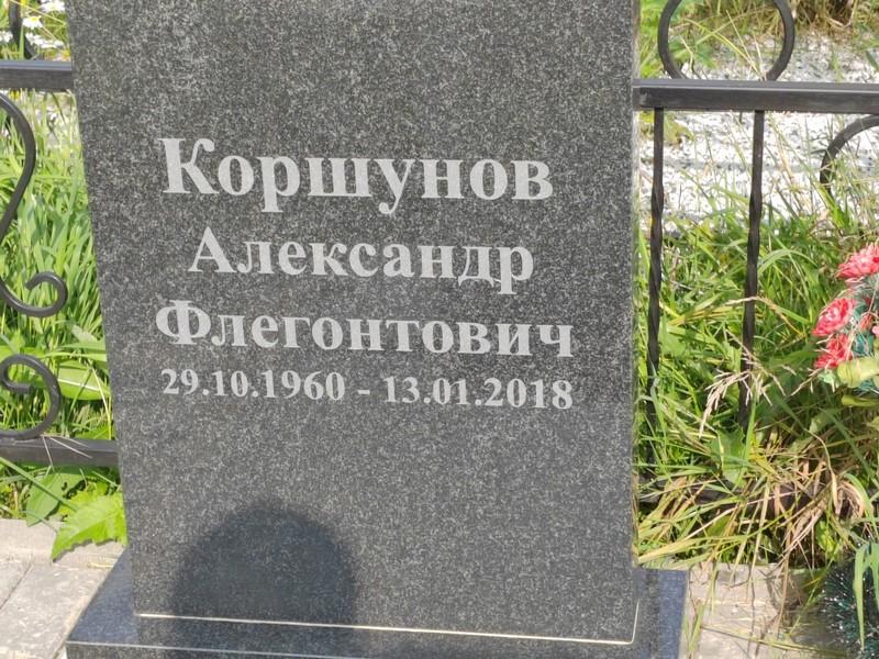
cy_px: 330
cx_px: 440
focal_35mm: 78
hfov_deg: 25.0
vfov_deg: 18.9
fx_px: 1981
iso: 100
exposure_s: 1/540
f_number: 1.9
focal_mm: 5.52
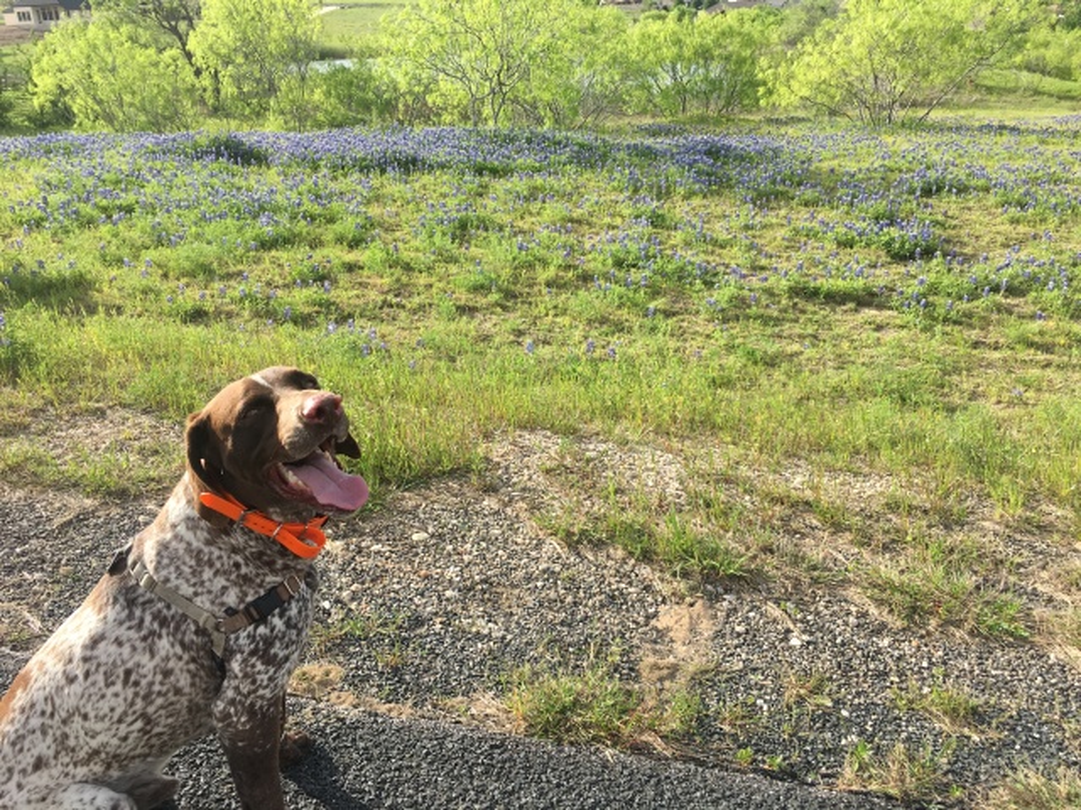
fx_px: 906
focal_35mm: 29
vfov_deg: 48.2
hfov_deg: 61.7
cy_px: 405
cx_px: 540
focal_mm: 4.15
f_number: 2.2
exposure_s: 1/874
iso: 25
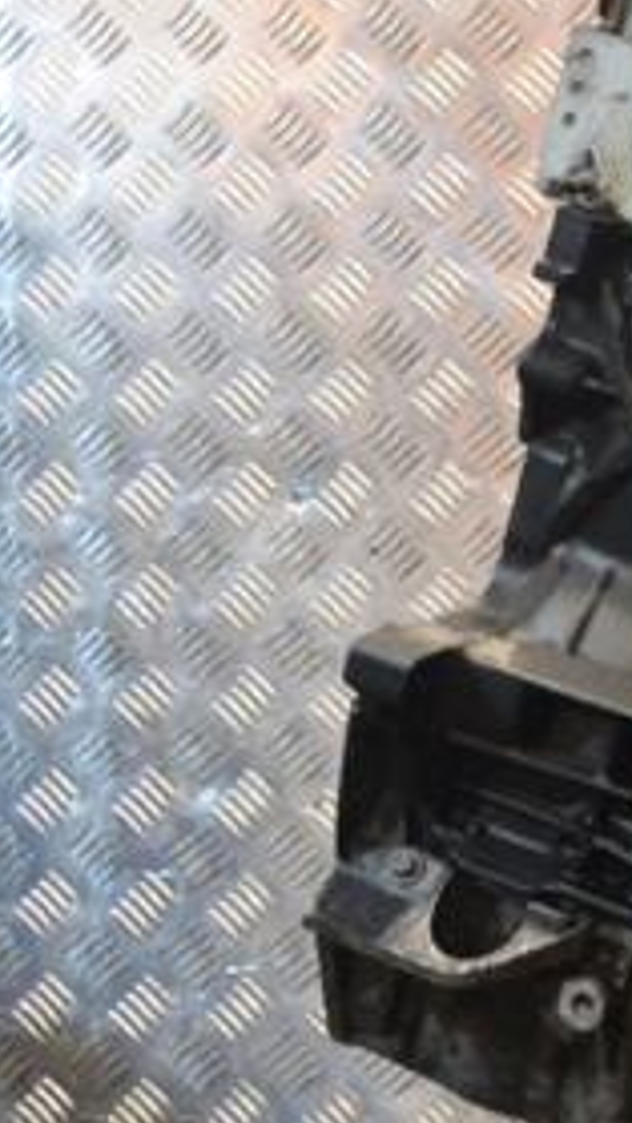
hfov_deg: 11.8
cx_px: 930
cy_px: 531
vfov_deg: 21.8
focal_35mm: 98
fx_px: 2923
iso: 3200
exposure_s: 1/100
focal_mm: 29
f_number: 5
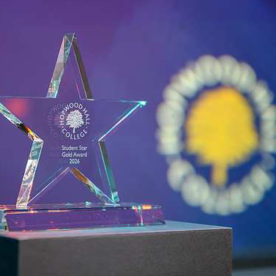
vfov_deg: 18.1
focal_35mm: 96
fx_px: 866
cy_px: 137
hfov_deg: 18.1
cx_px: 109
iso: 3200
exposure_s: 1/125
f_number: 2.8
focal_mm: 70
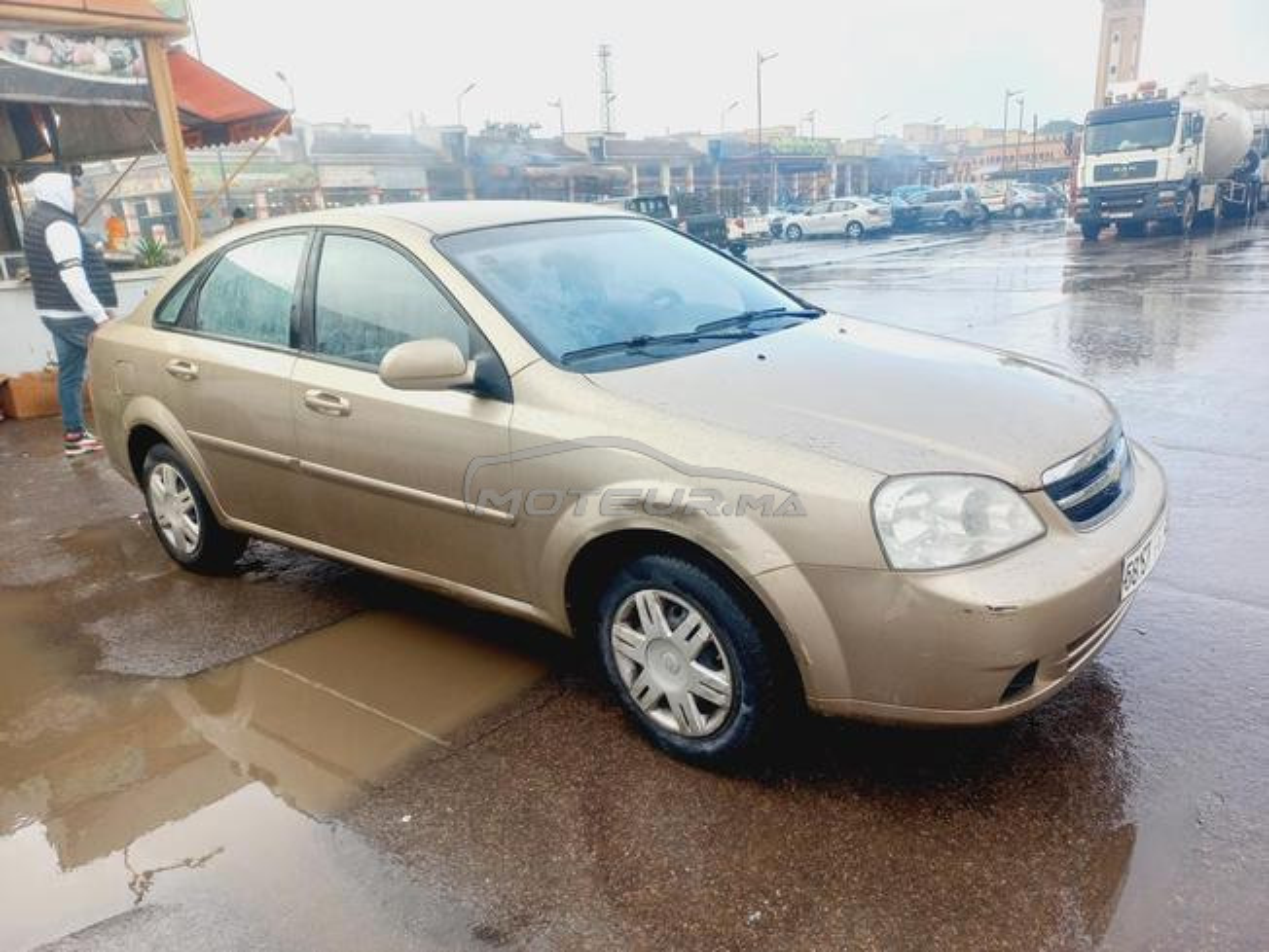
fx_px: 916
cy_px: 476
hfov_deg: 69.4
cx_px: 634
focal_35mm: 25
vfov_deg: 54.9
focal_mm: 4.6
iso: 25
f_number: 1.8
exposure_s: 1/100
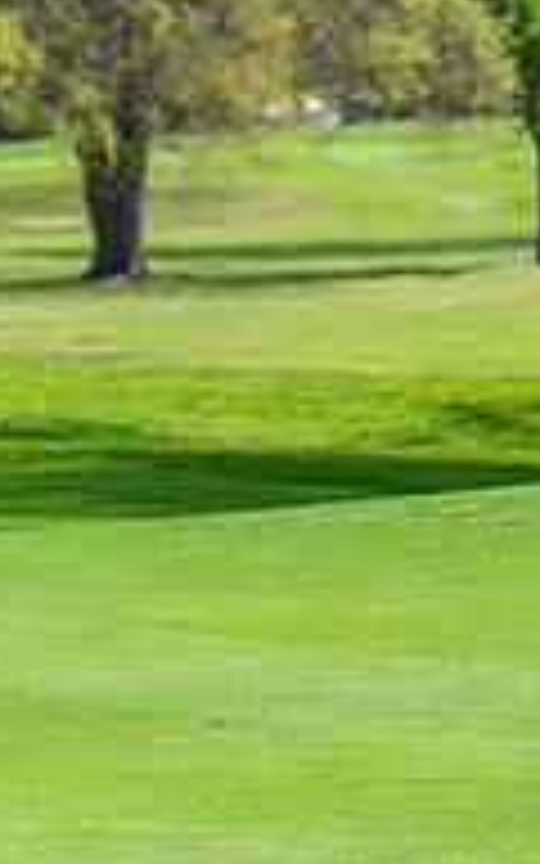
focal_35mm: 385
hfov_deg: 3.4
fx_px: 9066
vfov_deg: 5.5
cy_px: 173
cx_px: -594
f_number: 5
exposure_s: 1/1600
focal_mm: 125
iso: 500
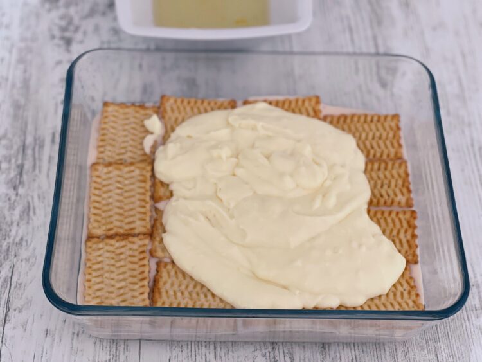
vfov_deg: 22.9
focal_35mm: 64
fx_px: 891
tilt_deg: -57.3
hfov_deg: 30.3
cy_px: 181
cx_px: 241
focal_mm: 7.5
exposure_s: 1/40
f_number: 2.2
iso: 160
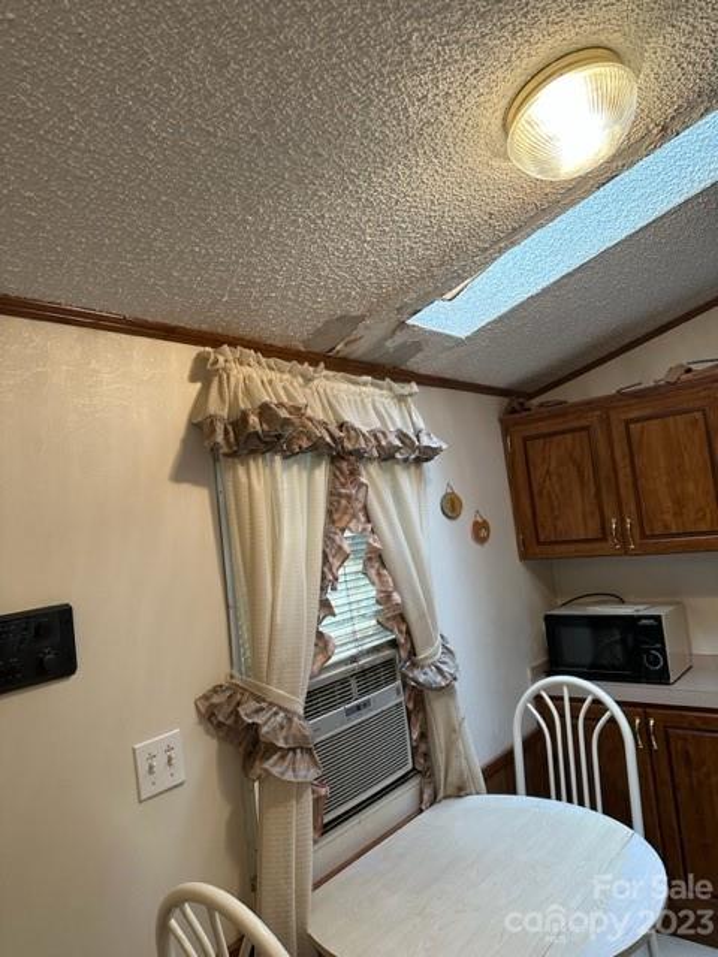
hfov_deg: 56.8
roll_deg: +6.8
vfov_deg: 71.6
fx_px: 664
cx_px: 359
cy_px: 478
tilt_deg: +3.7
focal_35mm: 24
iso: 160
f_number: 1.78
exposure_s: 1/60
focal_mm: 6.86
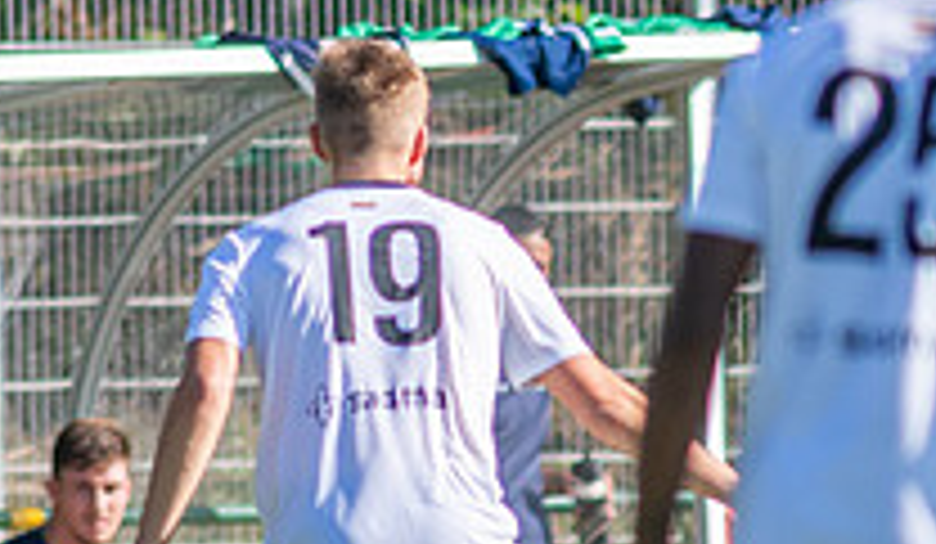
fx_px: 42593
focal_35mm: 1702
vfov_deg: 0.7
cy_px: 709
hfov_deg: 1.3
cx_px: 1525
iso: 180
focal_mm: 300
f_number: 3.5
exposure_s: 1/2000
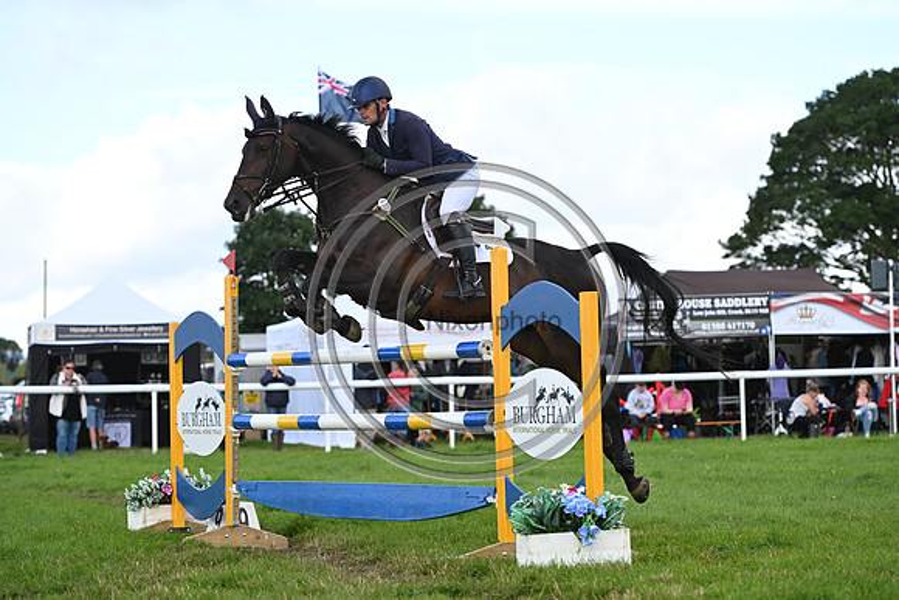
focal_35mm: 130
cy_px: 300
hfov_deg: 15.8
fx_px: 3247
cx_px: 450
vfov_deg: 10.6
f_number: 4.5
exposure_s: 1/1250
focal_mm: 130
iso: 450
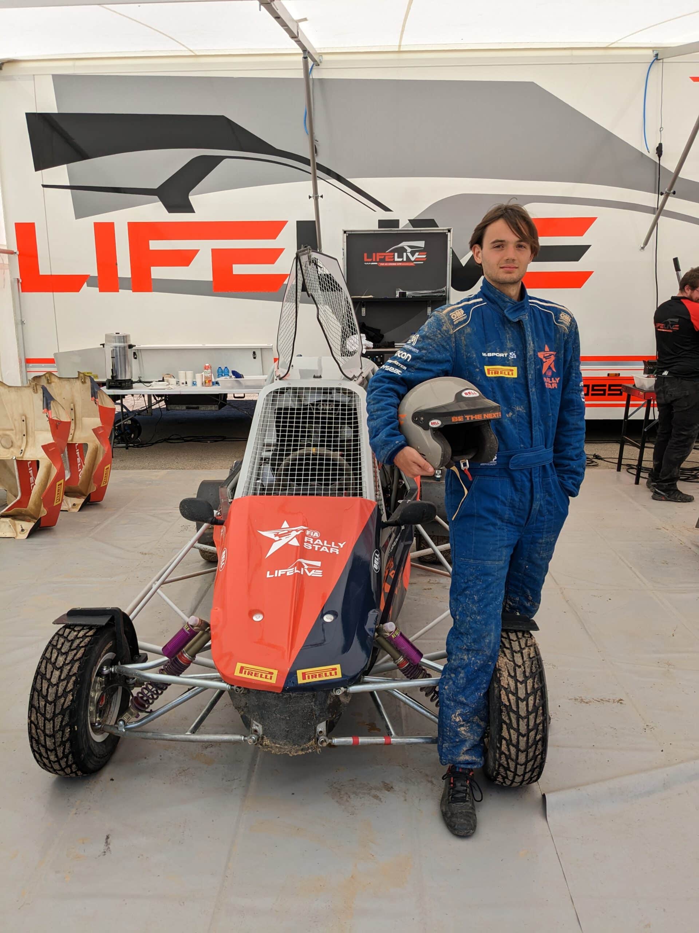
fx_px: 727
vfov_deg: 65.3
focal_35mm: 27
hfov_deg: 51.4
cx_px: 350
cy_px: 466
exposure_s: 1/2597
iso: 64
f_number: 1.73
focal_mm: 4.38
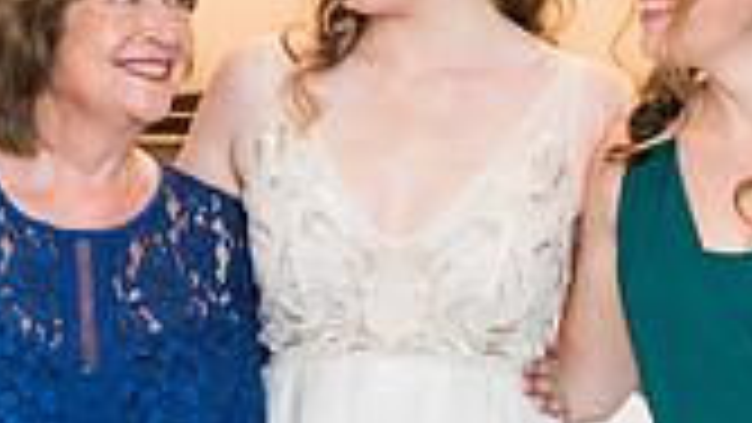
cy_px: 45
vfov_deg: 10.9
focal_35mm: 111
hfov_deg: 19.3
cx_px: 307
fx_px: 2214
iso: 2000
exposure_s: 1/200
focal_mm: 28
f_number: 2.8
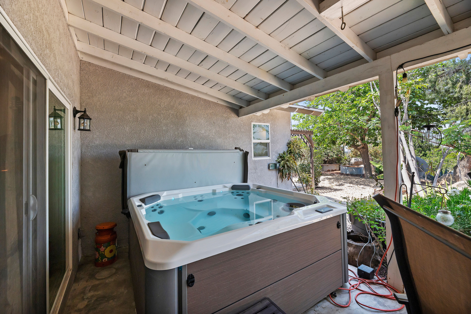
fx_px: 183
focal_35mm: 14
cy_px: 157
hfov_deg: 104.3
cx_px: 236
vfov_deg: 81.1
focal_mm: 14
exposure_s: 1/160
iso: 500
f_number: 10
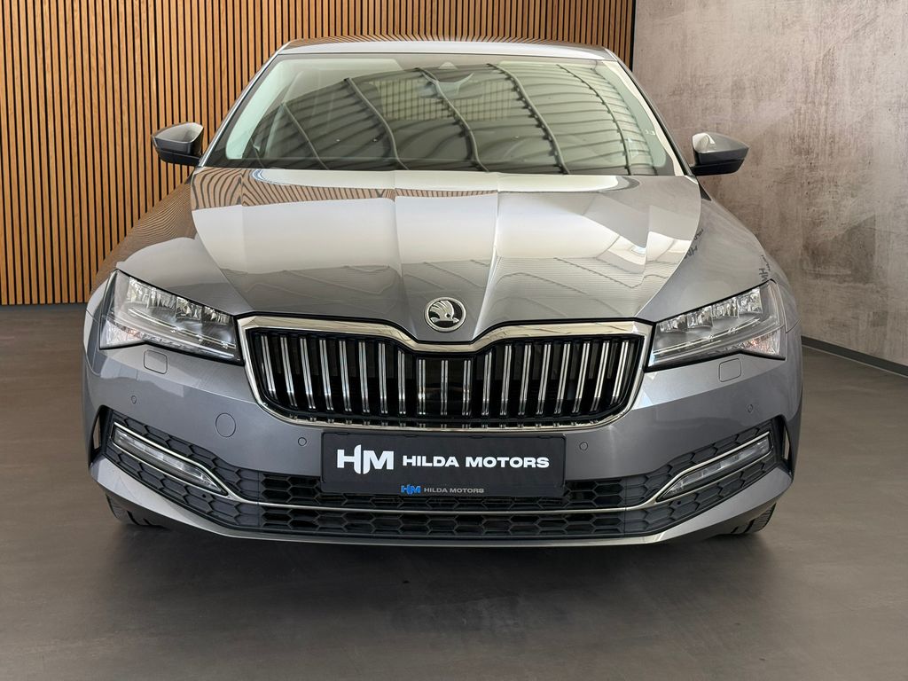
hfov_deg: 39.7
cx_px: 454
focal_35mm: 48
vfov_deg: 30.3
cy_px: 340
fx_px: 1259
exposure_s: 1/74
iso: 100
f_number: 1.78
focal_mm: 6.76
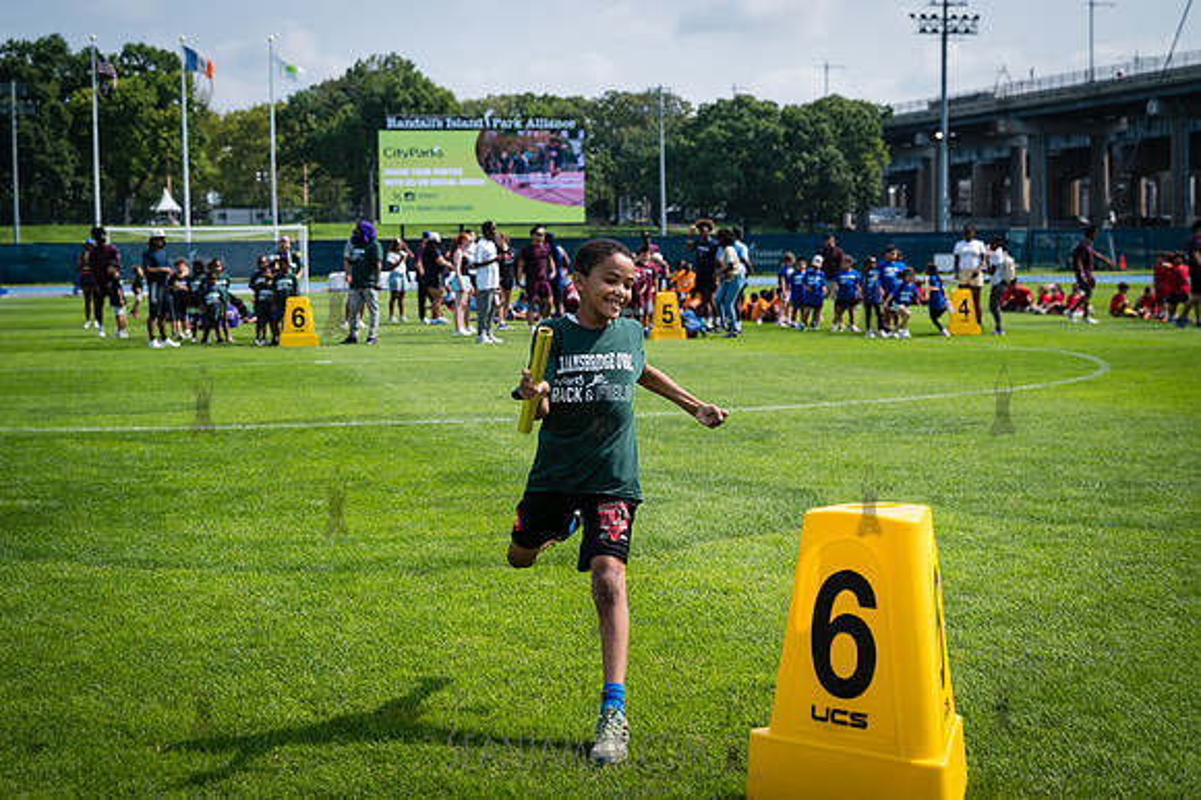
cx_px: 600
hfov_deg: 32.9
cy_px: 400
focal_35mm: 61
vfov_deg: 22.2
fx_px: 2034
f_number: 5
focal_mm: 61
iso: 100
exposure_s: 1/640
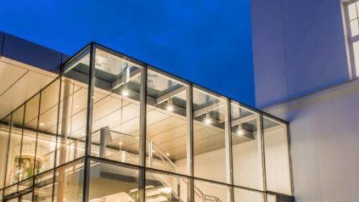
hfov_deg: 49.4
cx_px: 167
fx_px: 390
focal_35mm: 41
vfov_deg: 28.1
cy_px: 175
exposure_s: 15
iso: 100
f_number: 16
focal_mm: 24
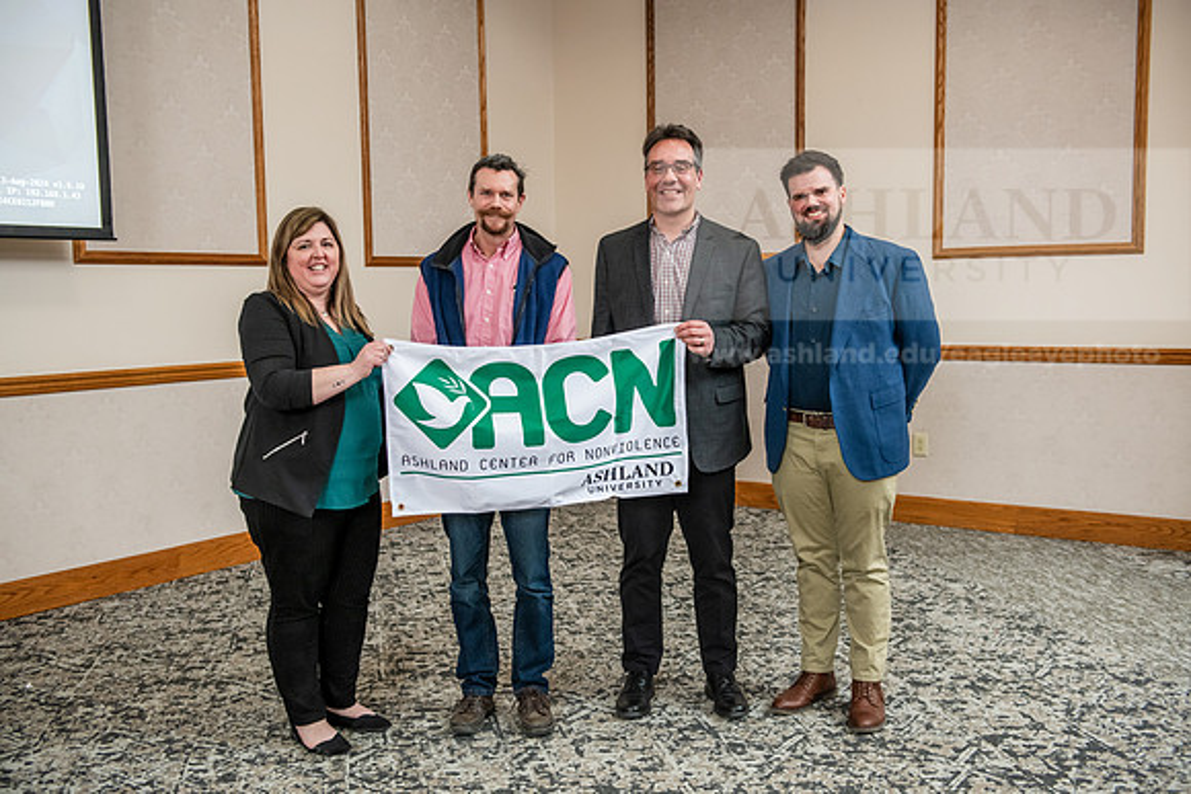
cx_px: 596
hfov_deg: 50.7
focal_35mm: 38
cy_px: 397
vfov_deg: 35.1
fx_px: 1257
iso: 1250
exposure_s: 1/160
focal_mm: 38
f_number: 3.5
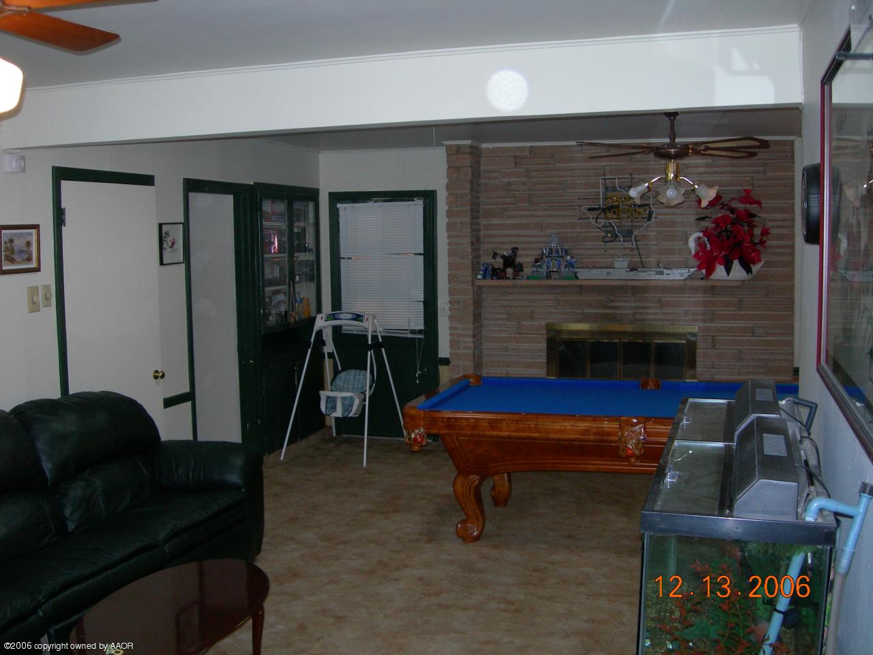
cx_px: 436
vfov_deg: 37.7
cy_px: 328
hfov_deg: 49.0
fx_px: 958
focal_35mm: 38
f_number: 2.8
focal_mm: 7.8
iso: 187
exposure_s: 1/60.1
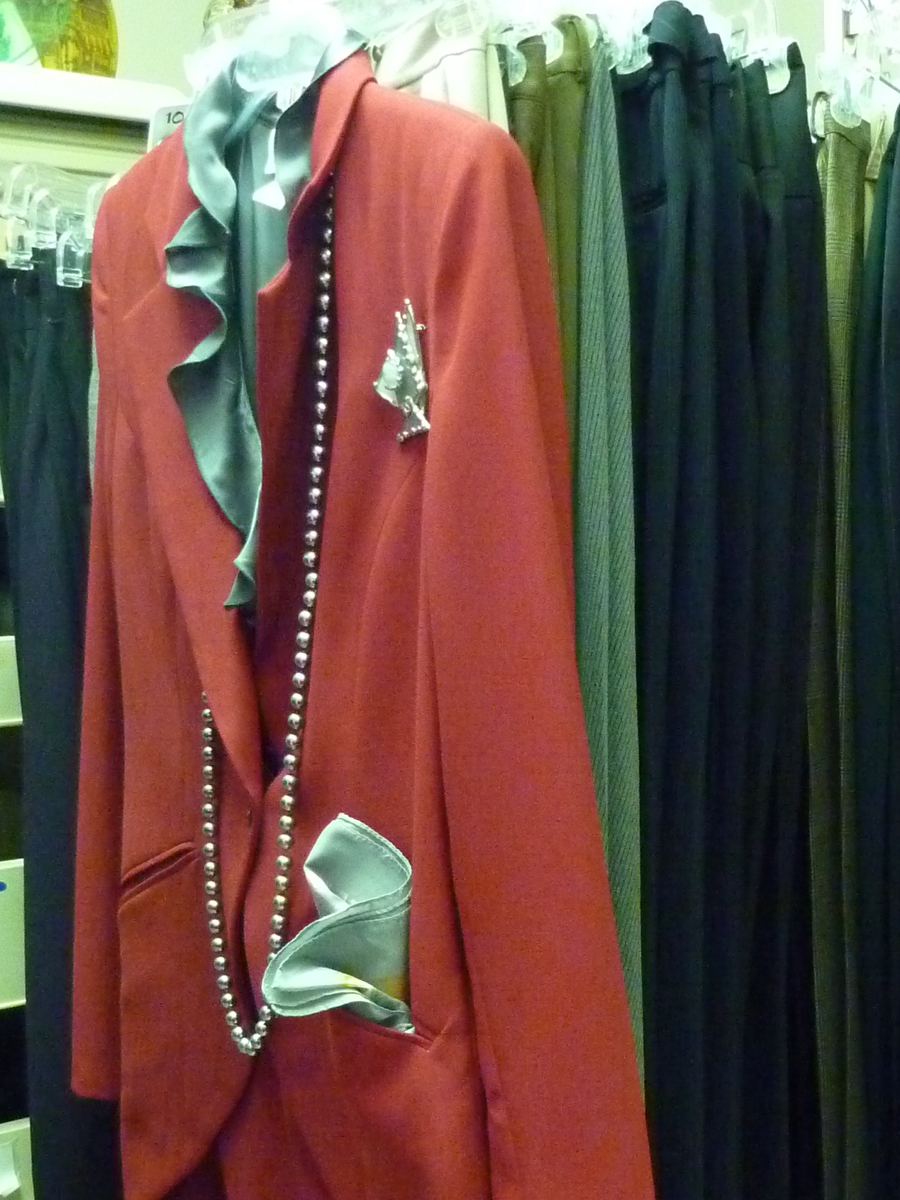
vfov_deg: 35.2
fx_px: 1872
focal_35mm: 54
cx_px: 804
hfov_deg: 26.2
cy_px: 809
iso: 800
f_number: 3.3
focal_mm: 4.9
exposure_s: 1/30
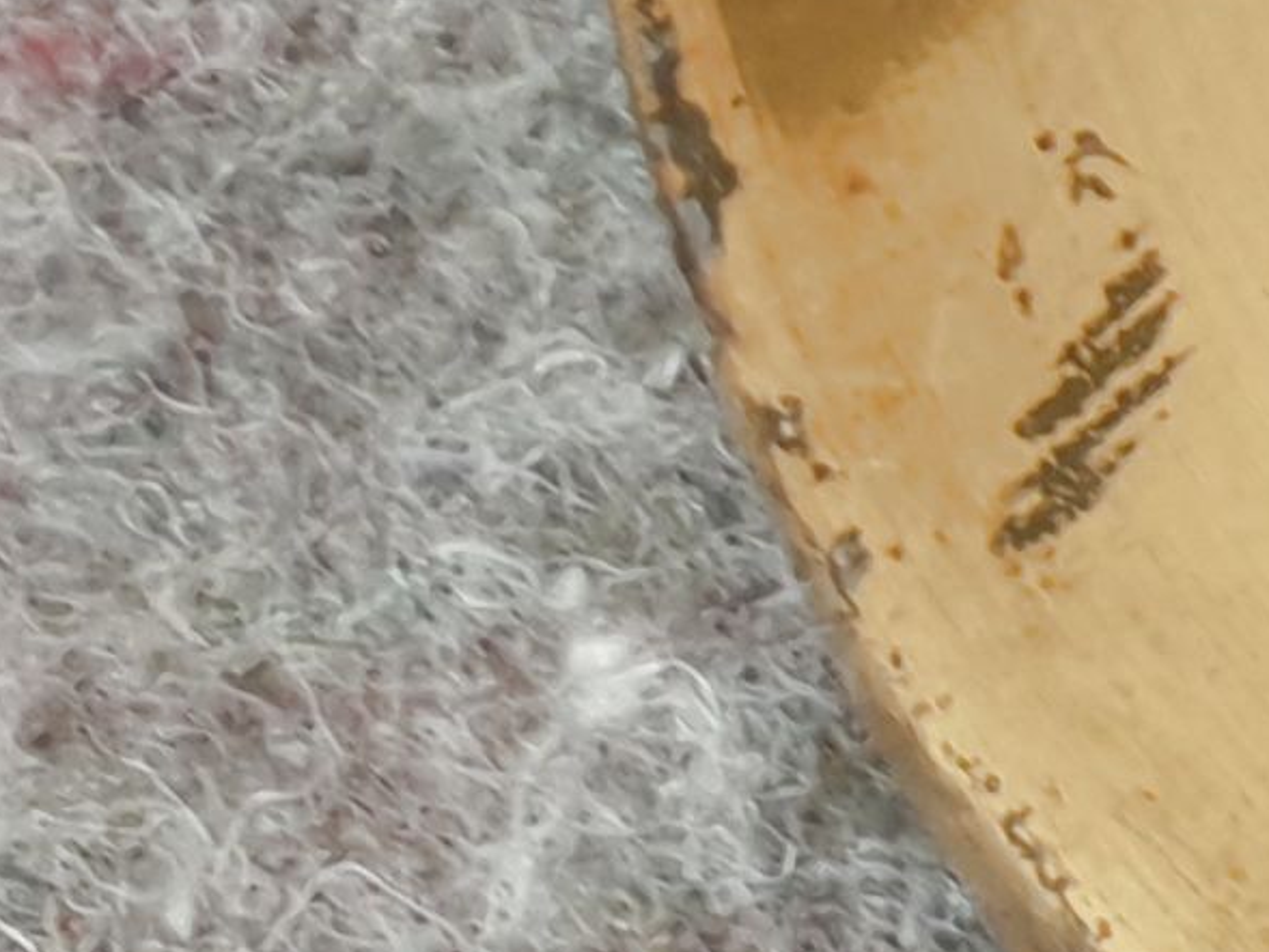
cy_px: -896
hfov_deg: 9.5
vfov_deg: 8.0
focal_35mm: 178
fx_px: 6527
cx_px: 3331
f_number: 2.4
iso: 50
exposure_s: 1/50
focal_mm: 4.3
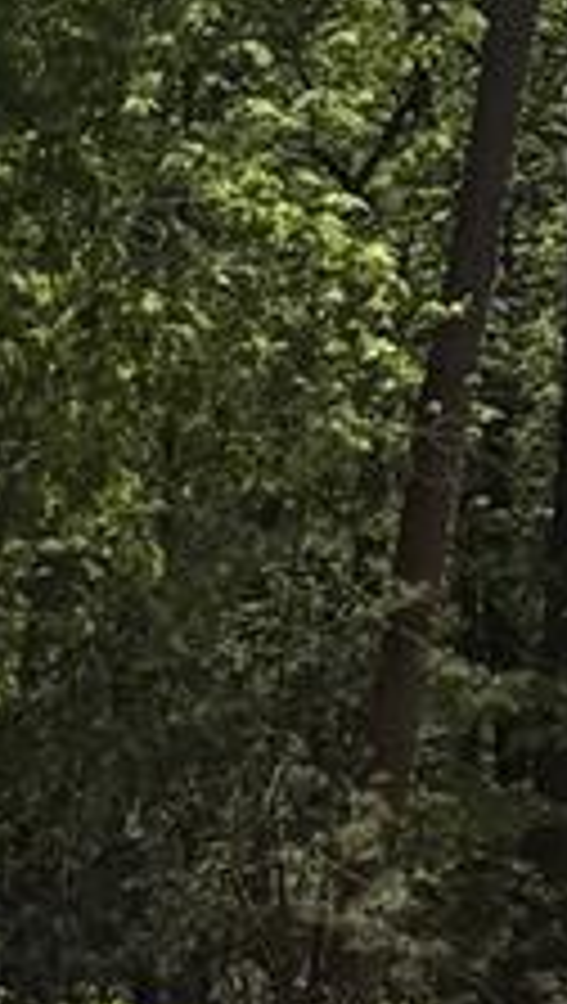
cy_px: -824
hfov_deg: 5.7
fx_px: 4795
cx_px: 2313
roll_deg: +0.6
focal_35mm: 180
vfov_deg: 11.1
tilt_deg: +11.4
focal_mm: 6.76
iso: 80
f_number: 1.78
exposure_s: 1/5319
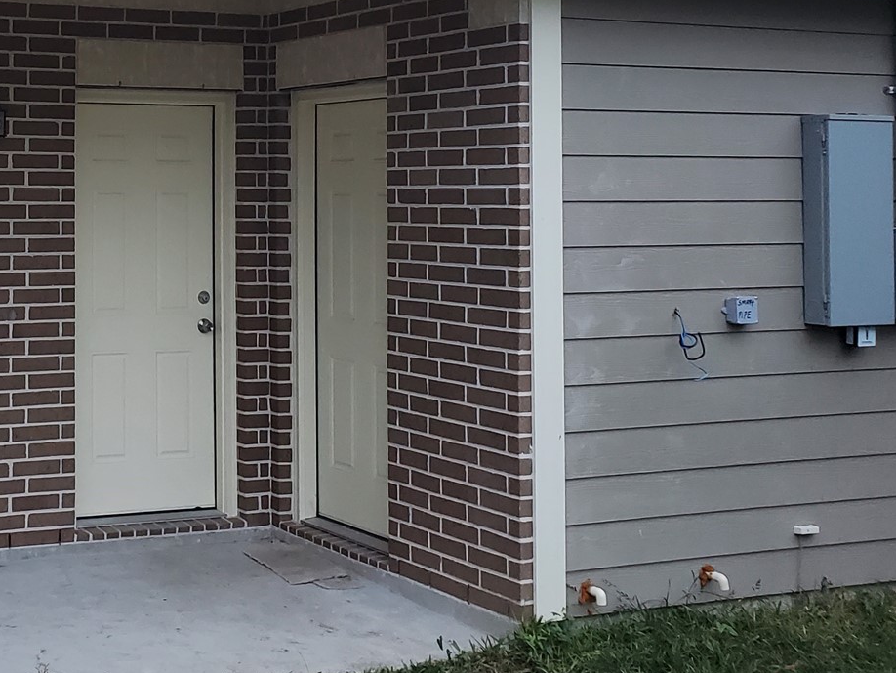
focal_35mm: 58
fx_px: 1502
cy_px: 161
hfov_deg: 30.9
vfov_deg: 24.9
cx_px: 10
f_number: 2.4
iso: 250
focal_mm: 4.3
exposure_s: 1/120
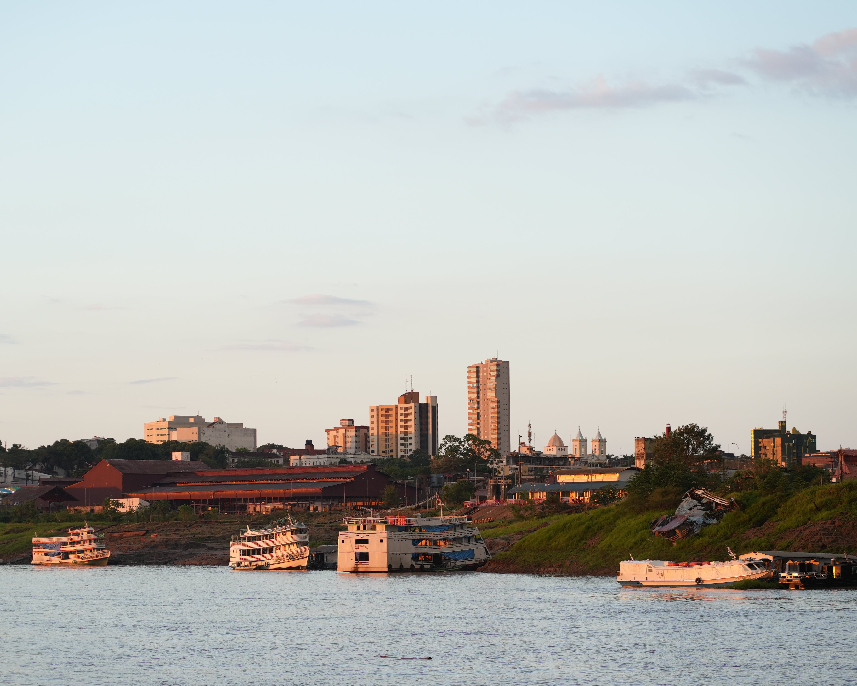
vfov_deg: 13.8
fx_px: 2841
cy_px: 366
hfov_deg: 17.1
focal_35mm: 112
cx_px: 348
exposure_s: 1/500
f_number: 2.8
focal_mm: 85
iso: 320
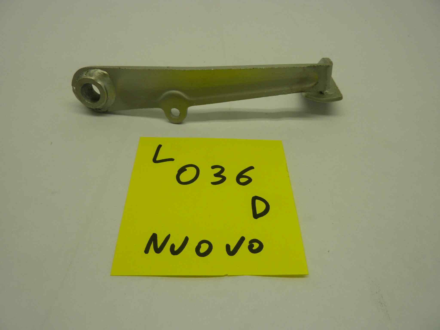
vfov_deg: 54.9
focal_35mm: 25
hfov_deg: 69.4
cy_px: 165
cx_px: 220
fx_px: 318
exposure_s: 1/80
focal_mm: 4.1
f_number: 3.3
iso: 80
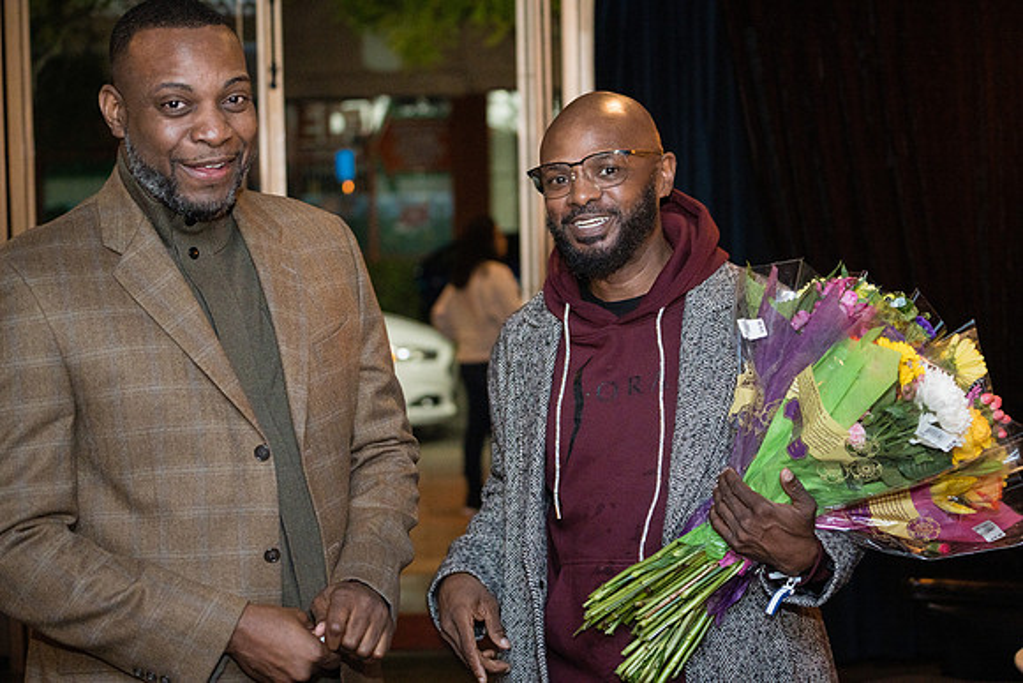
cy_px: 342
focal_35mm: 70
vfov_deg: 19.5
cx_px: 512
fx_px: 1990
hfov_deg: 28.8
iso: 3200
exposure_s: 1/125
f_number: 4
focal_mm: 70
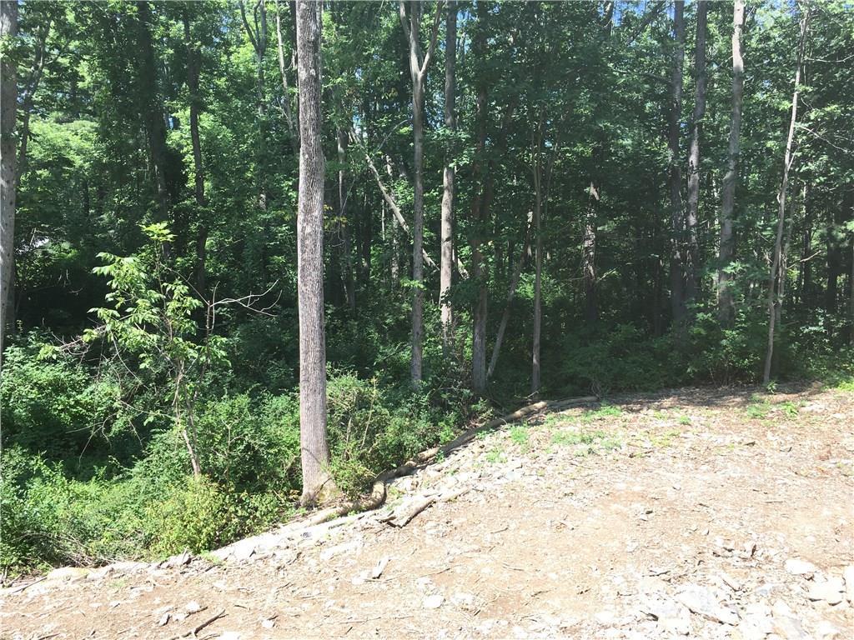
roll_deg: -0.5
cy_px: 320
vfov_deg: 48.2
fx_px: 715
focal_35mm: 29
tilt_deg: -3.2
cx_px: 427
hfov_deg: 61.7
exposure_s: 1/308
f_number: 2.2
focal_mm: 4.15
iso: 25
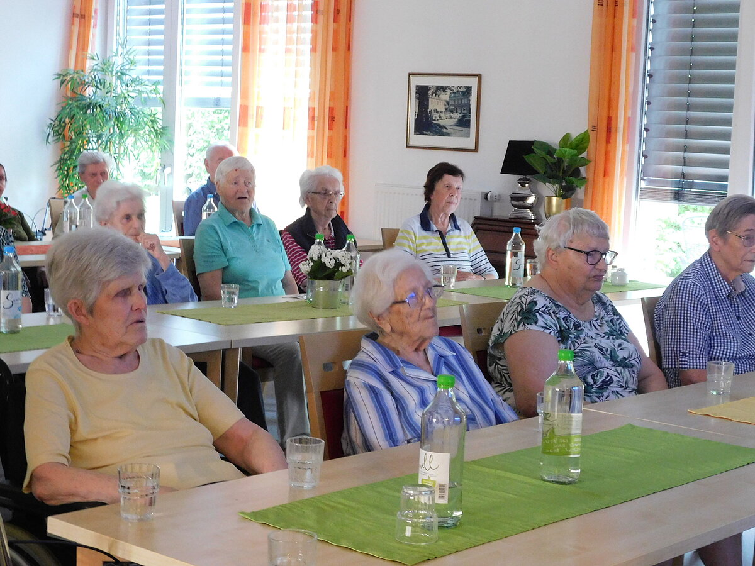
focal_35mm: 66
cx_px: 378
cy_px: 283
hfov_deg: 29.4
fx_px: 1440
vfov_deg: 22.3
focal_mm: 11.7
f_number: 4.2
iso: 800
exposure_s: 1/8
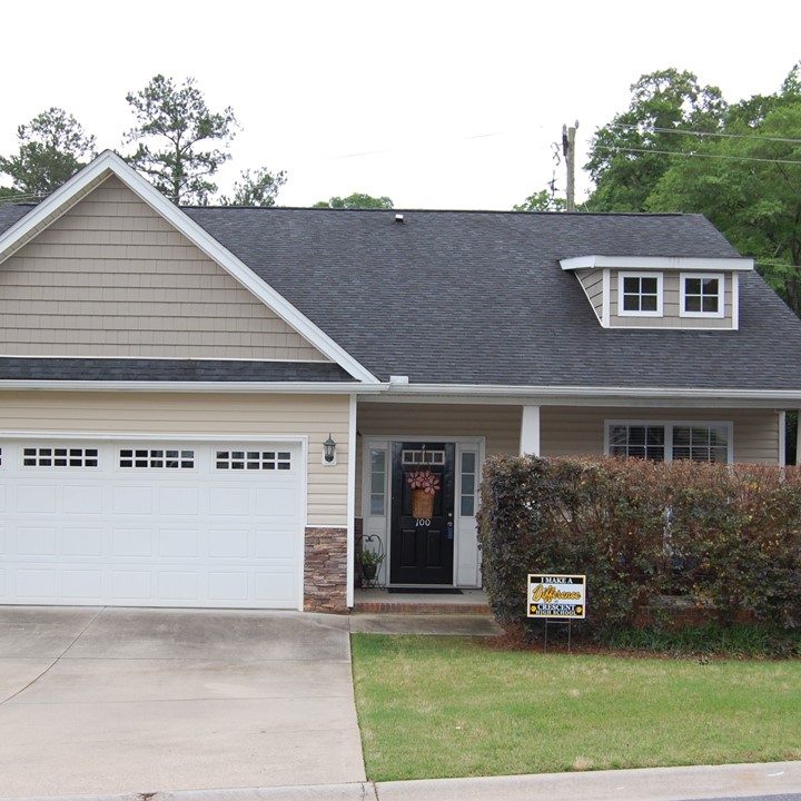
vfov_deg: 34.0
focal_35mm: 50
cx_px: 347
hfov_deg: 34.0
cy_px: 400
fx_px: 1309
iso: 400
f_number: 5.6
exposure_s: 1/500
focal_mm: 26
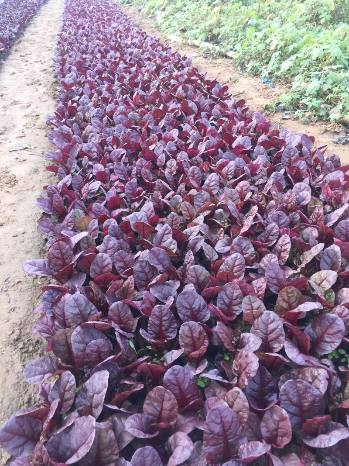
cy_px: 233
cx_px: 174
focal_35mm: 29
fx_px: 390
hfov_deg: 48.2
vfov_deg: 61.7
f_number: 2.2
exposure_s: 1/141
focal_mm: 4.15
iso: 32
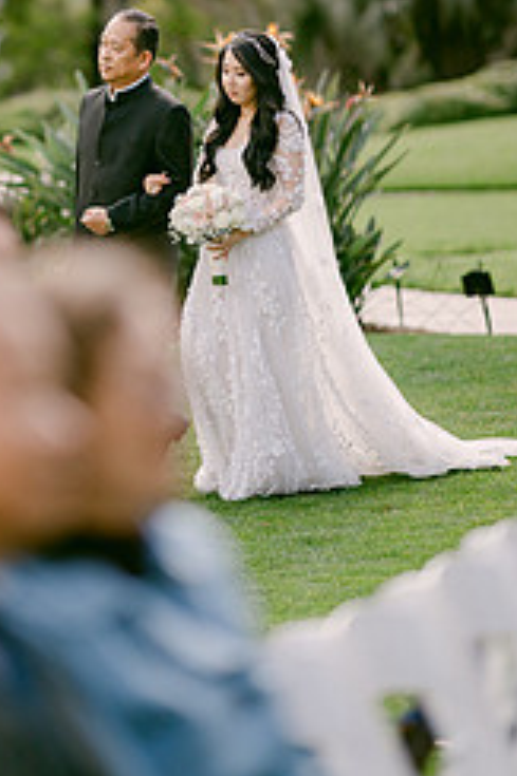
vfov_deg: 10.6
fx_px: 4163
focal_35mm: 193
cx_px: 98
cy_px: 127
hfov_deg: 7.1
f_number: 1.4
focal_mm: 105
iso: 200
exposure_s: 1/8000
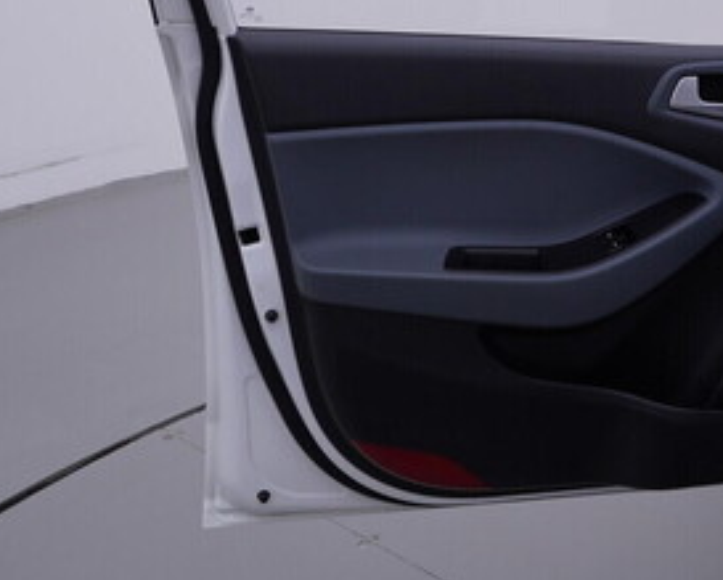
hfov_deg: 27.7
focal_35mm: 68
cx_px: 474
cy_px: 99
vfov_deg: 22.2
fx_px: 1457
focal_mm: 24
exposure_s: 1/100
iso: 125
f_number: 4.5
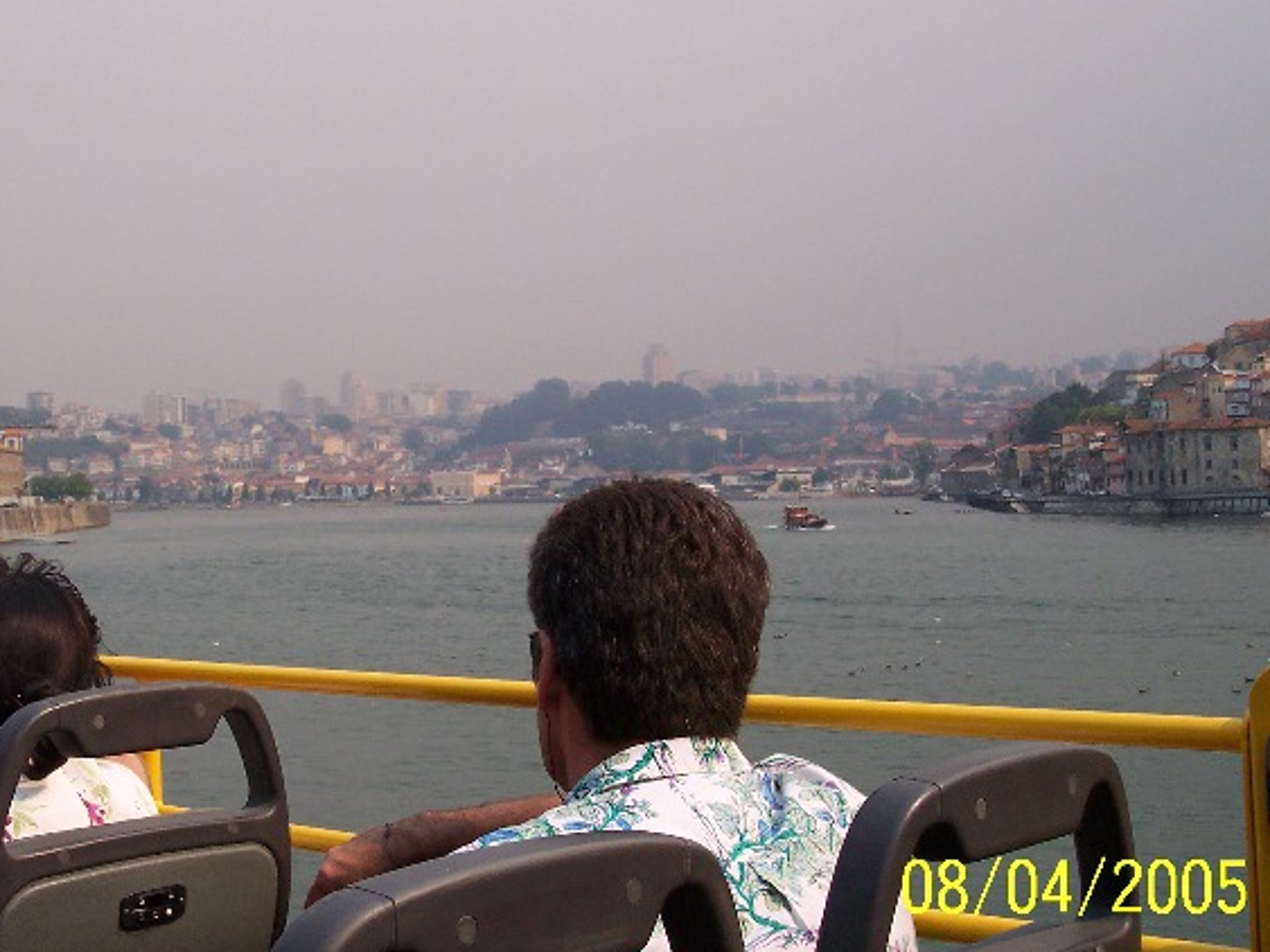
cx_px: 438
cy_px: 379
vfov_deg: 27.0
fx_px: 1981
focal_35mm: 54
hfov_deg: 35.3
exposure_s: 1/500
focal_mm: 8
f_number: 4.8
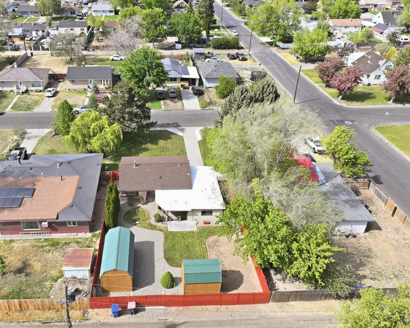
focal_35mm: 30
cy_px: 168
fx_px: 364
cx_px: 161
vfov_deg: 48.5
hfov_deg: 58.2
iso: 240
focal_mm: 12.3
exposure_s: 1/1250
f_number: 2.8
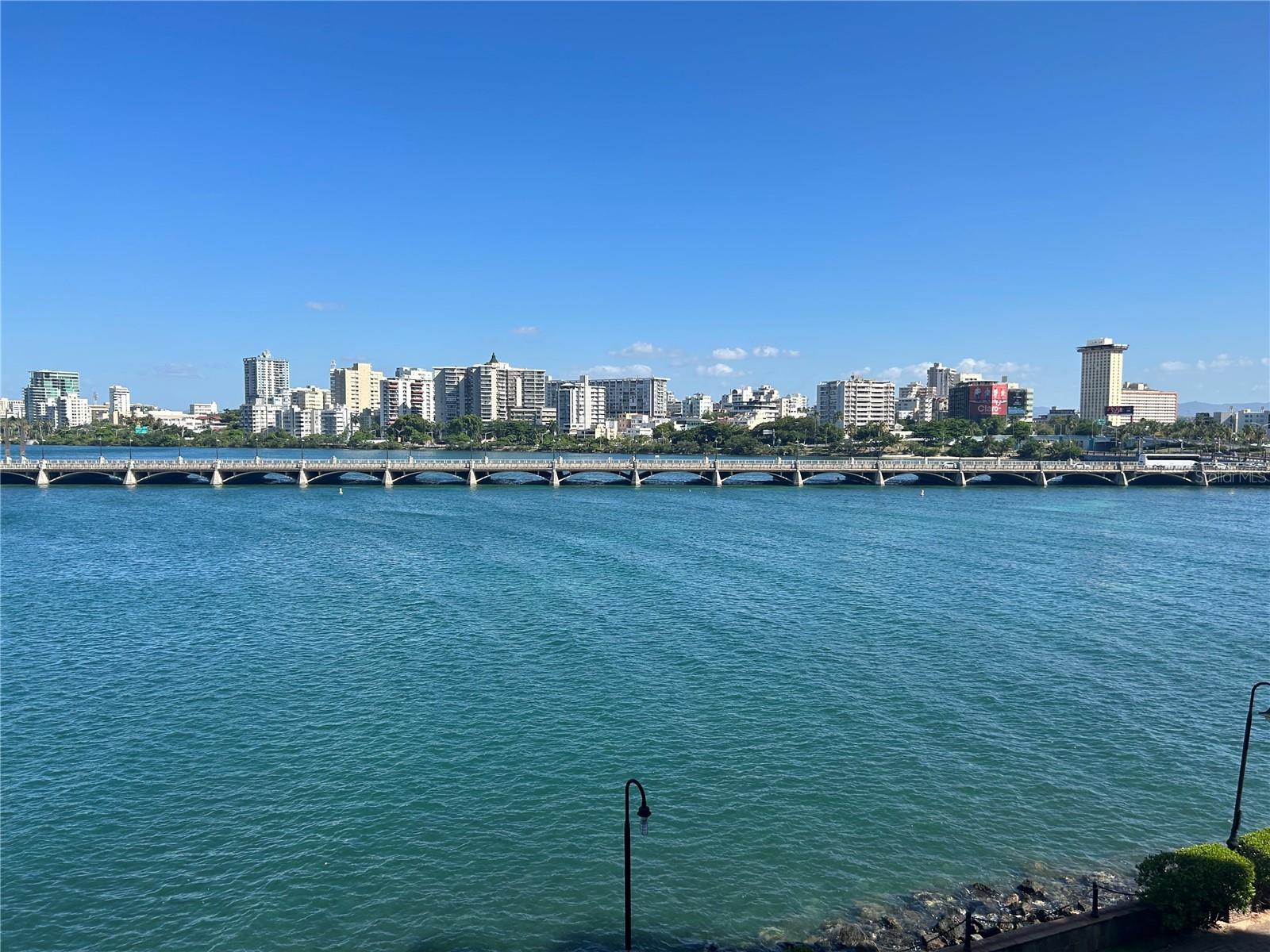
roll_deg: +0.4
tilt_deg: -4.0
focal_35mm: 26
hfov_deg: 67.3
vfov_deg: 53.1
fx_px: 954
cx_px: 635
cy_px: 476
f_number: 1.5
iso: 50
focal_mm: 5.7
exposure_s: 1/3968
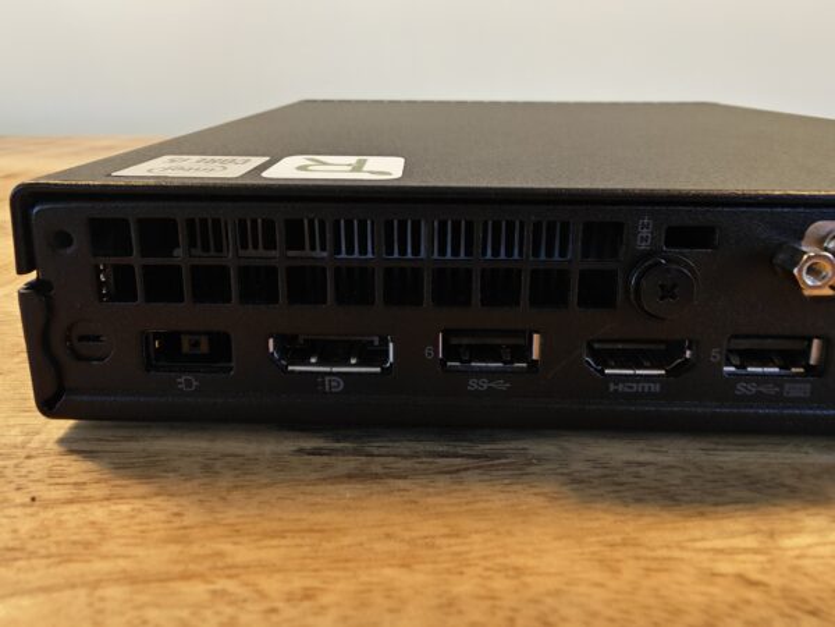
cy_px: 314
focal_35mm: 23
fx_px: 555
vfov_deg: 58.9
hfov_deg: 73.9
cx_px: 418
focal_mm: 1.82
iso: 160
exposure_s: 1/50
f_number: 2
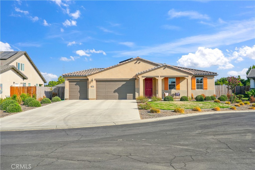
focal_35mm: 30
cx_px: 128
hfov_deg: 61.9
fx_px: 213
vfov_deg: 43.6
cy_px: 85
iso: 100
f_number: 5.6
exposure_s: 1/640
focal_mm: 30
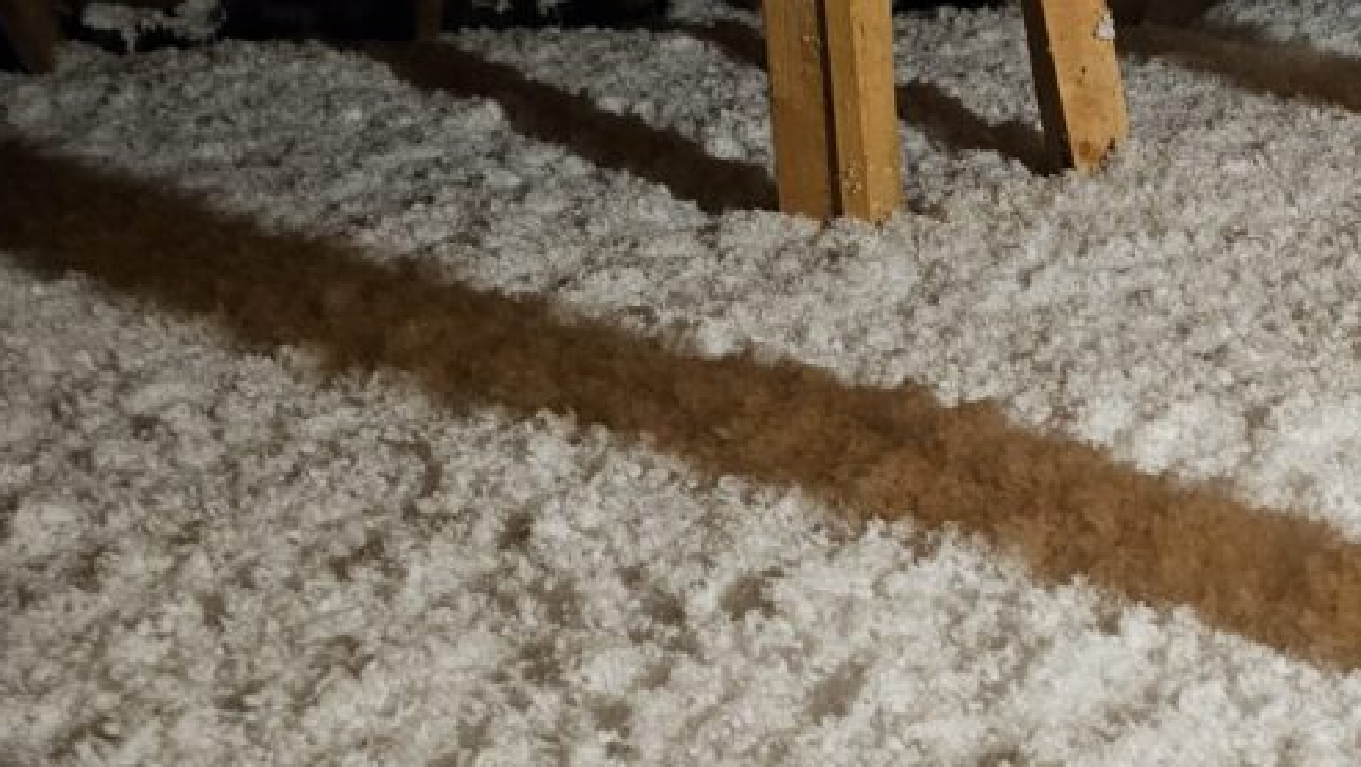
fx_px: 1878
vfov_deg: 23.1
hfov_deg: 36.7
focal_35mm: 52
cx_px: 1289
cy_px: 458
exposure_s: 1/24
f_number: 1.7
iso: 500
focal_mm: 6.3
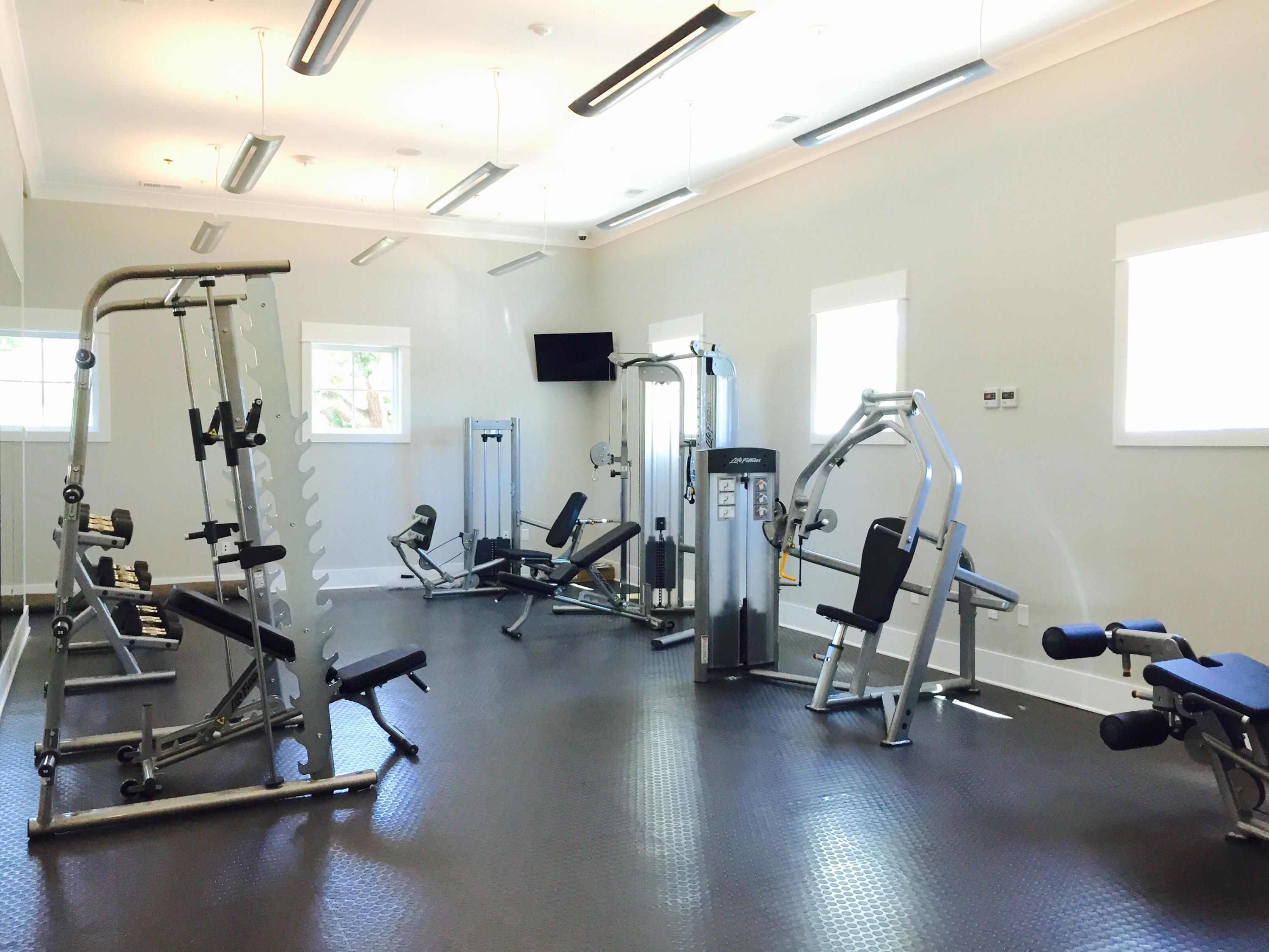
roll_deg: -0.9
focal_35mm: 29
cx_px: 634
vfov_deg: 48.2
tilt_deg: -1.9
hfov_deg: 61.7
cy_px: 476
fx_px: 1063
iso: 40
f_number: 2.2
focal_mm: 4.15
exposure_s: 1/30
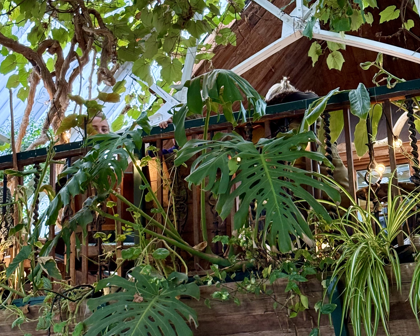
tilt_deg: +19.5
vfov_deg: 18.9
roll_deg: +1.1
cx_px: 185
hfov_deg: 23.5
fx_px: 1007
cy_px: 148
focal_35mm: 81
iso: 250
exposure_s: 1/50
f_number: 1.78
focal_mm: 6.76
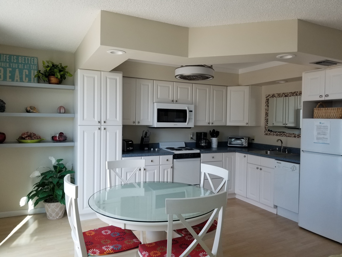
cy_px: 128
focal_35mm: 26
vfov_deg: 53.1
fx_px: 257
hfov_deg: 67.3
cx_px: 171
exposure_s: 1/124
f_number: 1.7
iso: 50
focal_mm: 4.3
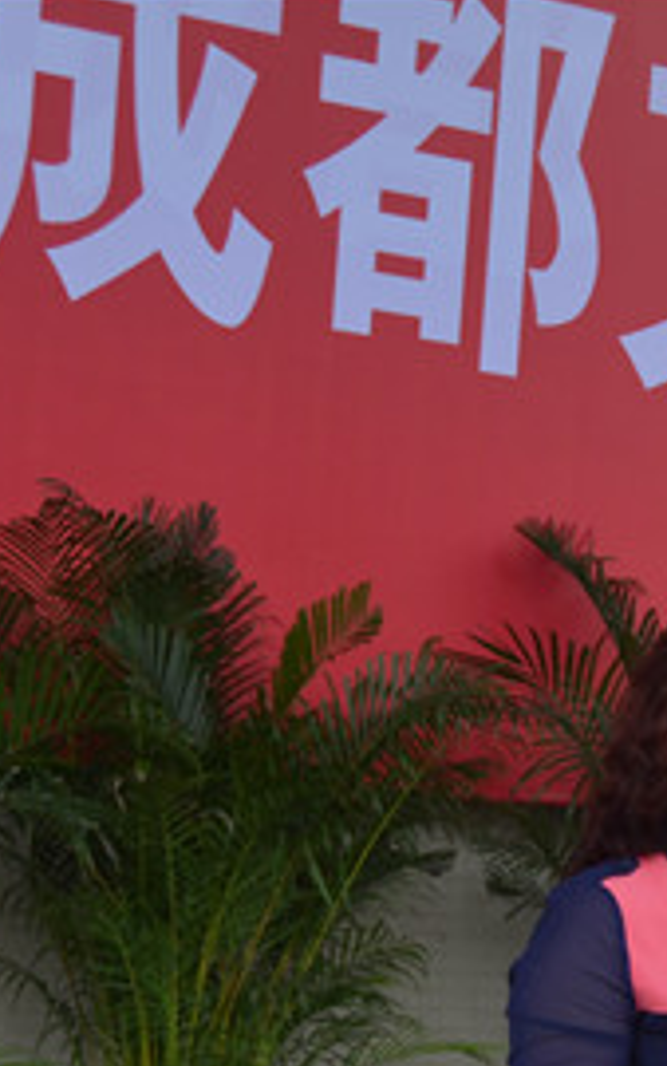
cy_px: 912
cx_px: 975
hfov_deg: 10.7
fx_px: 3457
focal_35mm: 119
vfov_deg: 17.3
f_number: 5.6
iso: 110
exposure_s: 1/125
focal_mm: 30
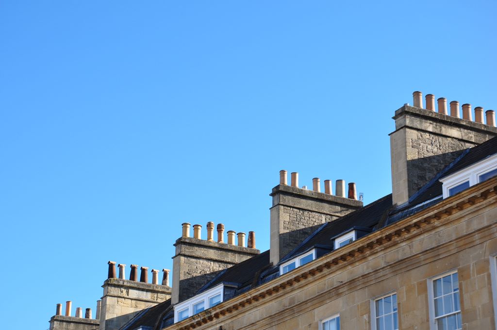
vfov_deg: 15.7
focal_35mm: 87
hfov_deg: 23.4
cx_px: 248
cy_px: 165
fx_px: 1200
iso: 200
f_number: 9
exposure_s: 1/160
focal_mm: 58
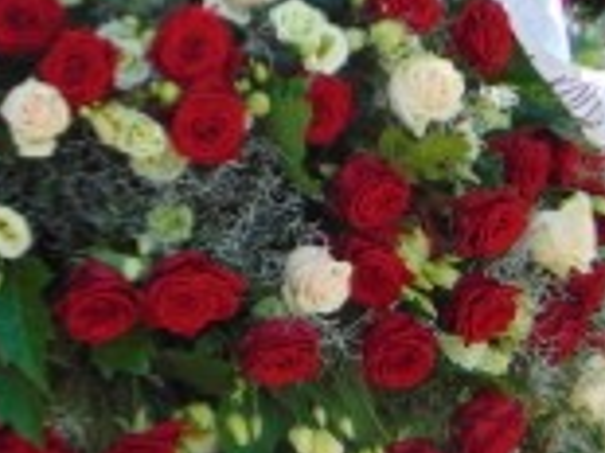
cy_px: 55
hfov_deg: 14.1
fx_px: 2375
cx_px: -117
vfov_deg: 10.8
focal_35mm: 136
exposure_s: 1/500
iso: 80
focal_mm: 5.8
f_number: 3.2
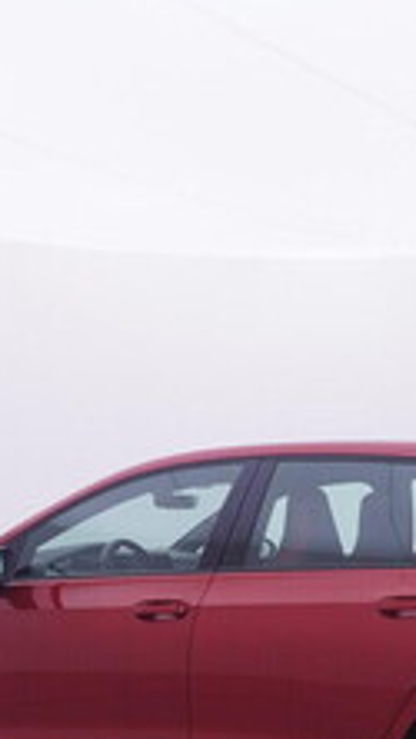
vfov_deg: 34.9
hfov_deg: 20.5
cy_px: 568
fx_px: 1142
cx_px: 288
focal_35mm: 58
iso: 200
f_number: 5
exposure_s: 1/80
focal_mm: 15
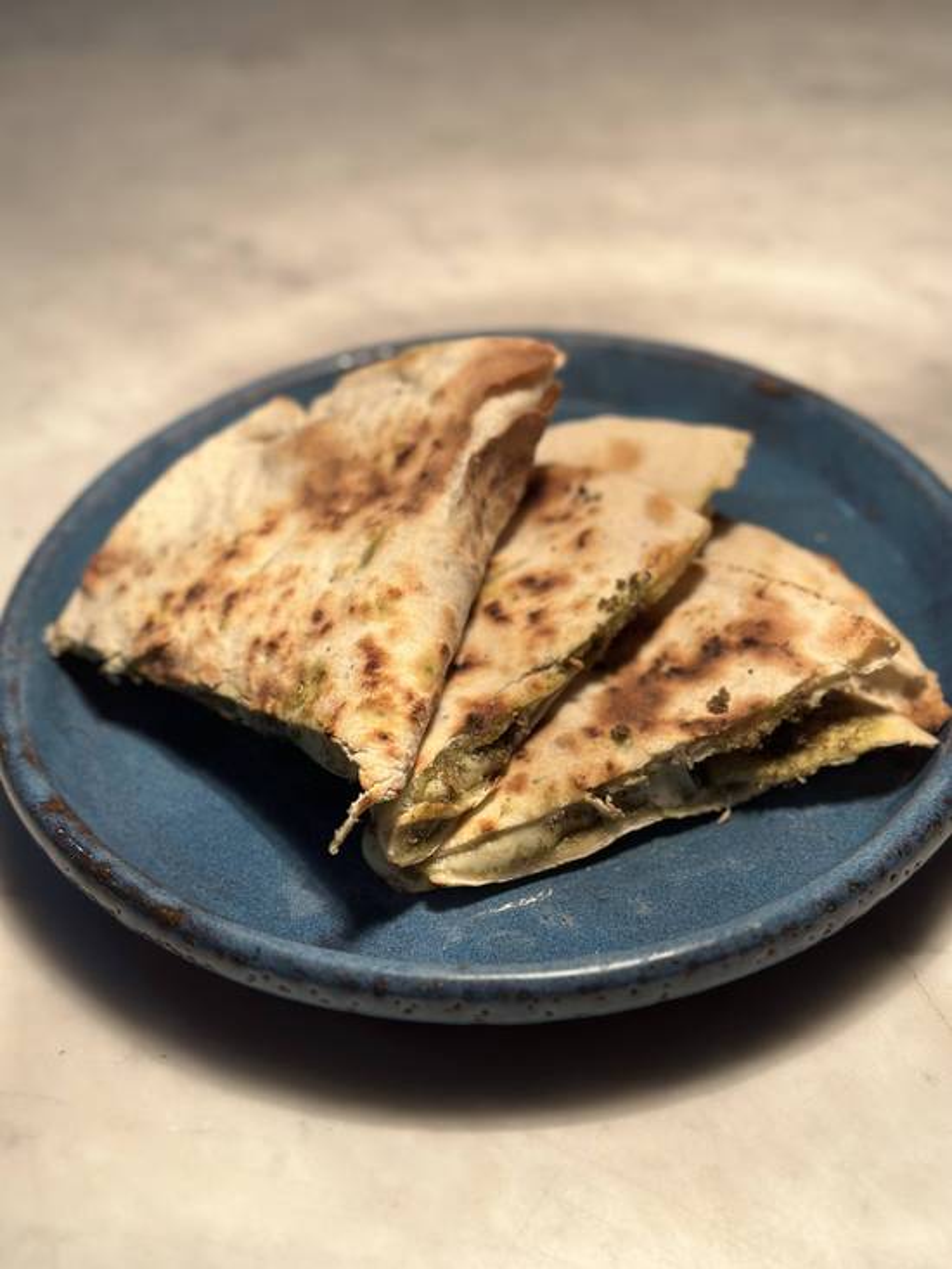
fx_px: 1760
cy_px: 634
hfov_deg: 30.3
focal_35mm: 48
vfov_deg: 39.7
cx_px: 476
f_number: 1.78
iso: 80
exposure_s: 1/330
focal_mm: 6.86
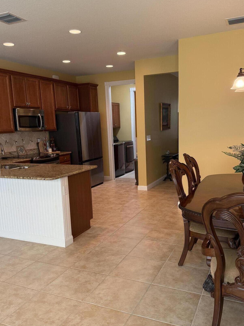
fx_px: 282
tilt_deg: -8.9
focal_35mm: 30
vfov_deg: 59.9
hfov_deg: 46.8
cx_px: 129
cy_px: 176
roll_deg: +2.1
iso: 250
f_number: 1.78
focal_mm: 6.76
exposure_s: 1/120
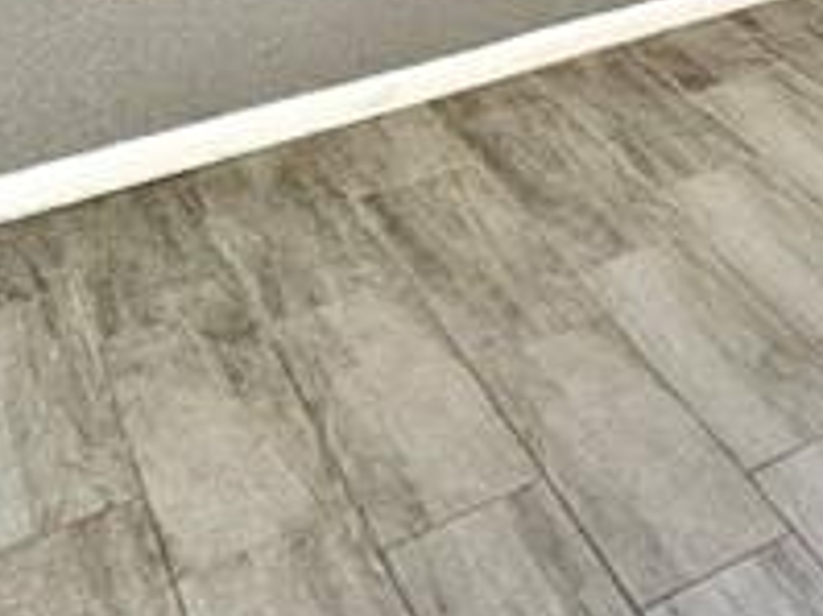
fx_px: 1711
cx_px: 1638
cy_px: -657
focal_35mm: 72
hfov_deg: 18.3
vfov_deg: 15.6
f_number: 2.2
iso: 80
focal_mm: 2.22
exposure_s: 1/120
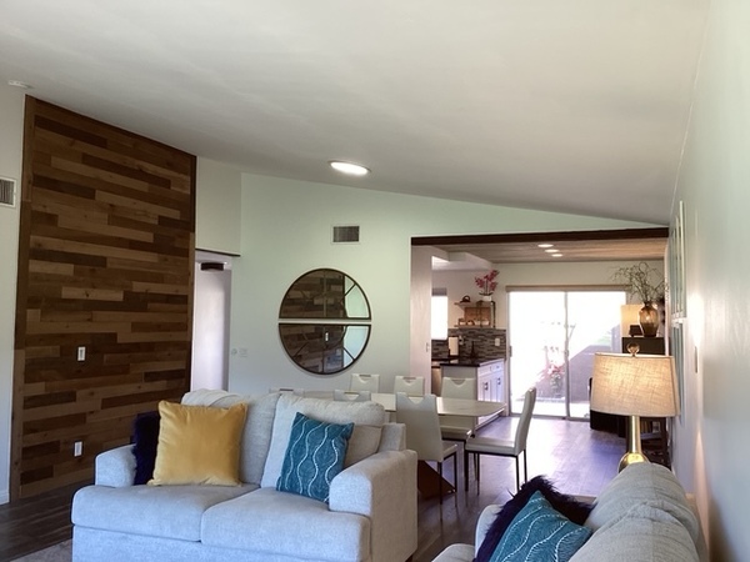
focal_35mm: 31
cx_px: 375
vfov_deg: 45.4
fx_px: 672
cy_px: 281
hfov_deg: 58.4
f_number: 2.4
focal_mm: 3.3
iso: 100
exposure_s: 1/60
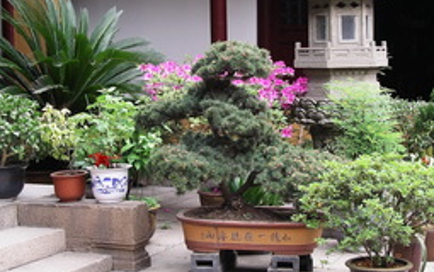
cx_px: 249
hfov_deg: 24.6
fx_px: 995
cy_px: 95
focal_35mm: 84
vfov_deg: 15.6
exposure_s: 1/53
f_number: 3.2
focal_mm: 10.9
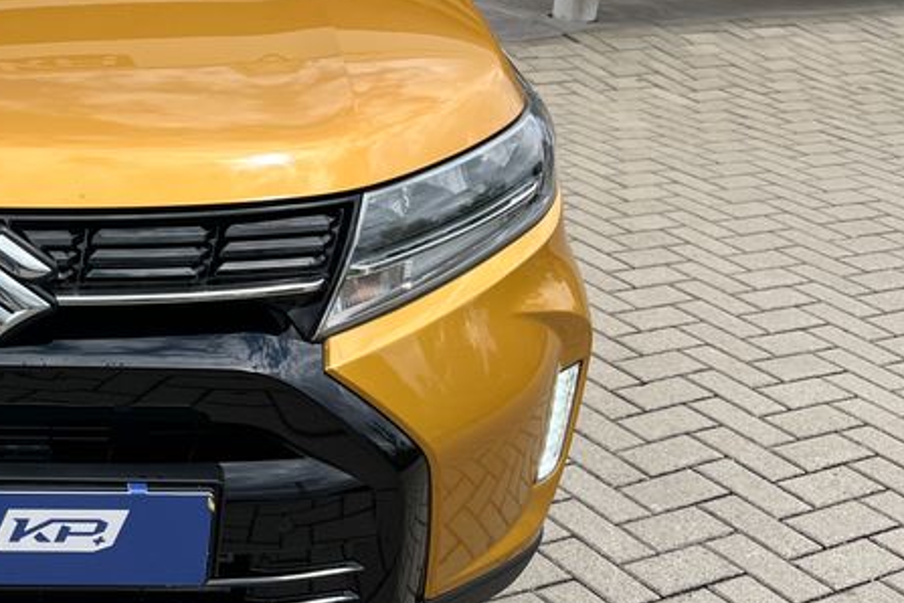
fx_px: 1557
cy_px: 148
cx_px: -93
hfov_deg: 29.2
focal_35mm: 62
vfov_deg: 21.7
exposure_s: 1/2463
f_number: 1.6
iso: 50
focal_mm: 5.1
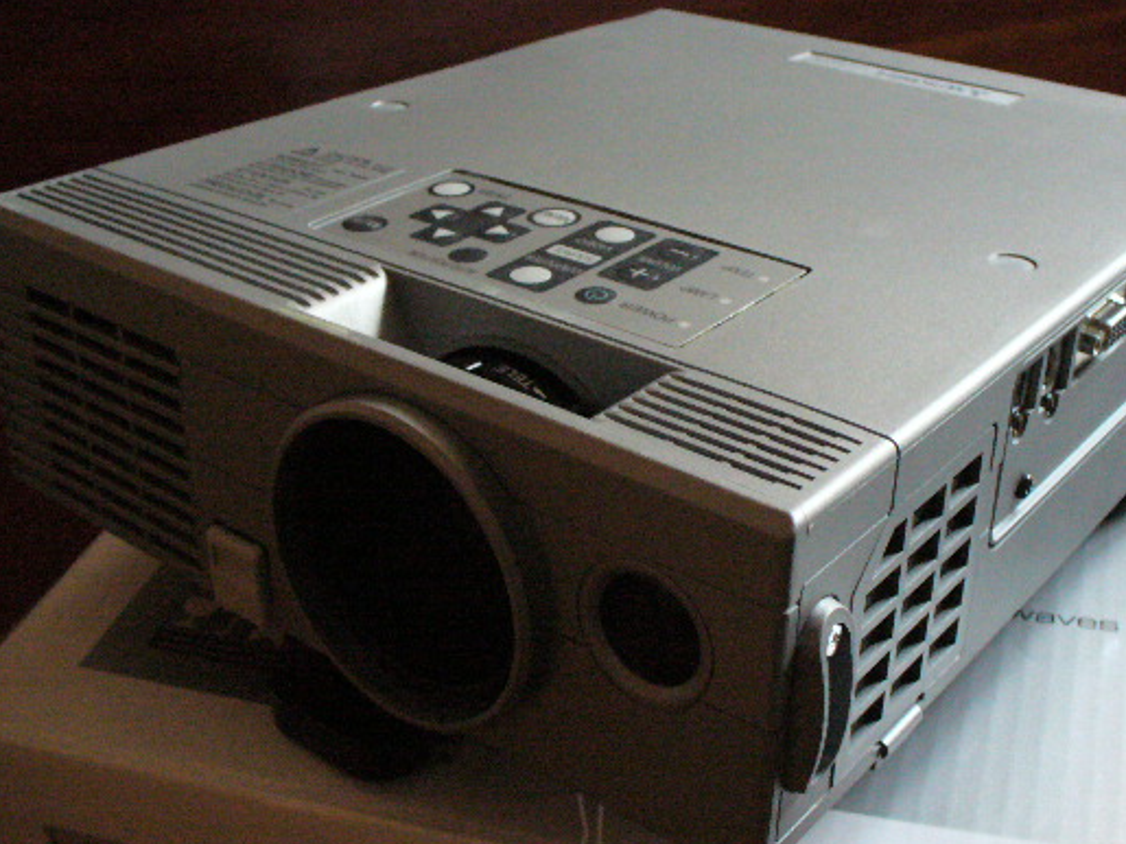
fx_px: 1496
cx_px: 623
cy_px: 367
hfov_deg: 41.2
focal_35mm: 46
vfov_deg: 31.5
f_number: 2.8
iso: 400
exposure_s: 1/15
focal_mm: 6.1
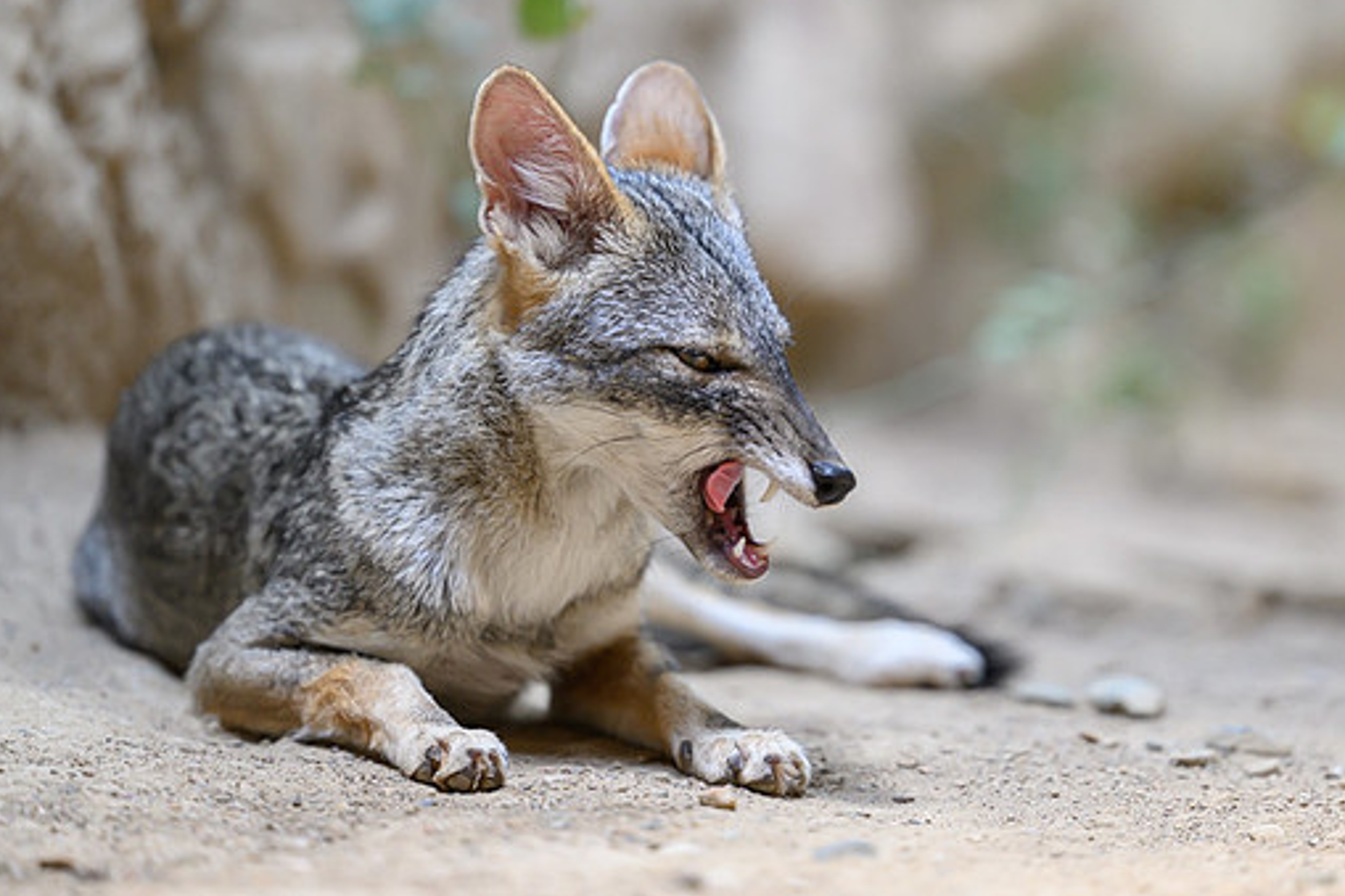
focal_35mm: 551
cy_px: 368
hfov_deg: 3.7
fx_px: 20578
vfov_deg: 2.5
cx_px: 821
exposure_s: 1/800
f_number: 2.8
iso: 1250
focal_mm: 400
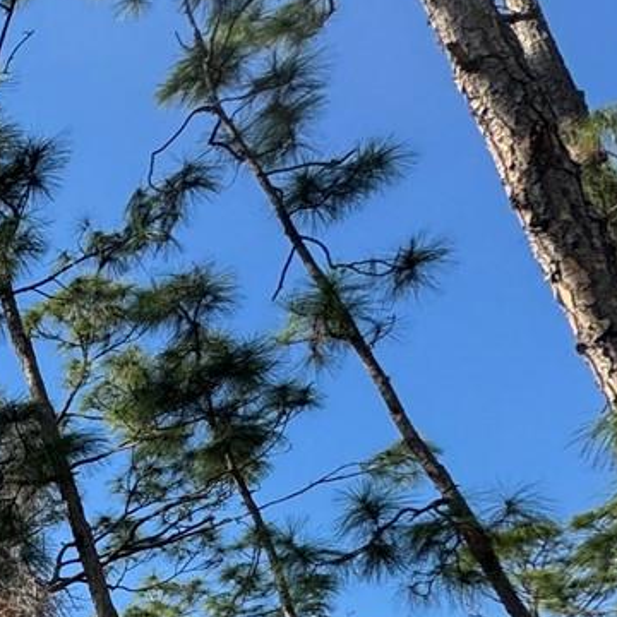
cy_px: 809
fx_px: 1109
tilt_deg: +18.9
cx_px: -739
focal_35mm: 55
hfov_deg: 17.0
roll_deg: -0.2
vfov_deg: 26.3
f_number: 2.2
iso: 50
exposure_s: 1/1217
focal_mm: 2.22
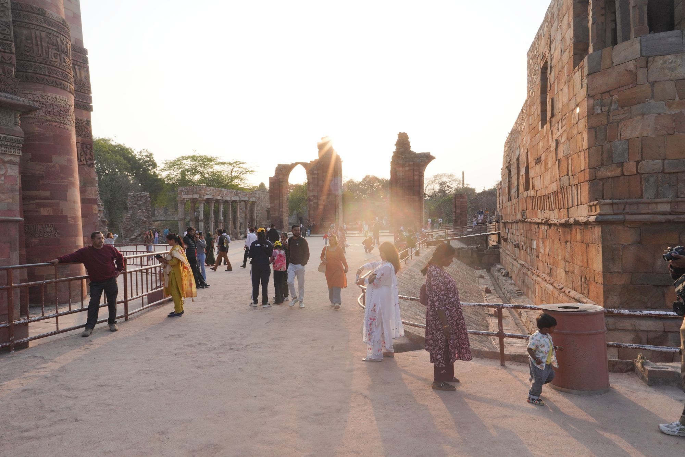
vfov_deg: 53.1
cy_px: 228
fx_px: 457
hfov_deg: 73.7
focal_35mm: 24
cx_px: 342
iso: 640
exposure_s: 1/100
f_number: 22
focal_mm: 24
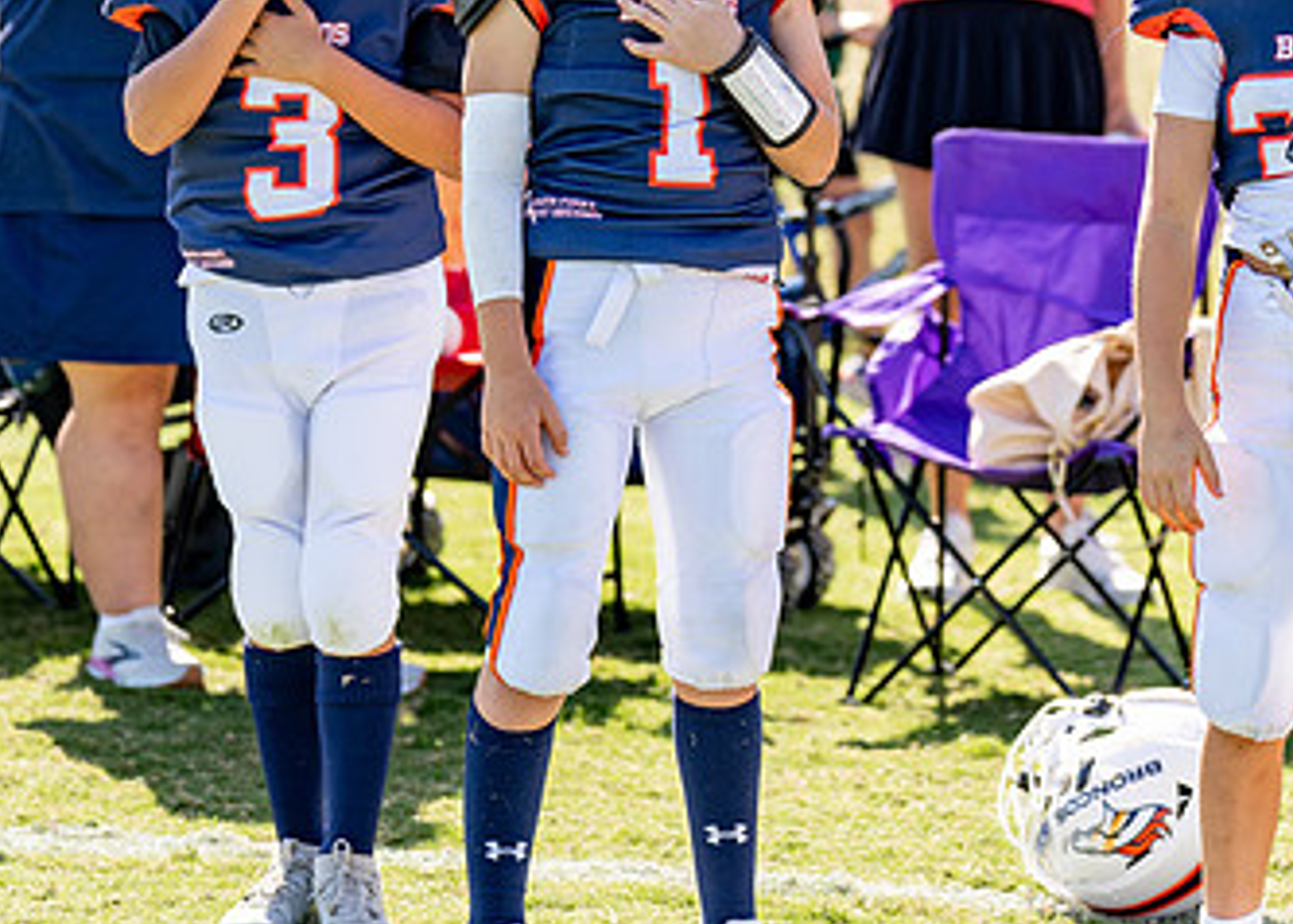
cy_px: 196
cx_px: 675
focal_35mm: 184
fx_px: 6758
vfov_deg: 7.8
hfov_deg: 10.9
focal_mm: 91
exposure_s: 1/640
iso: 100
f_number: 2.8
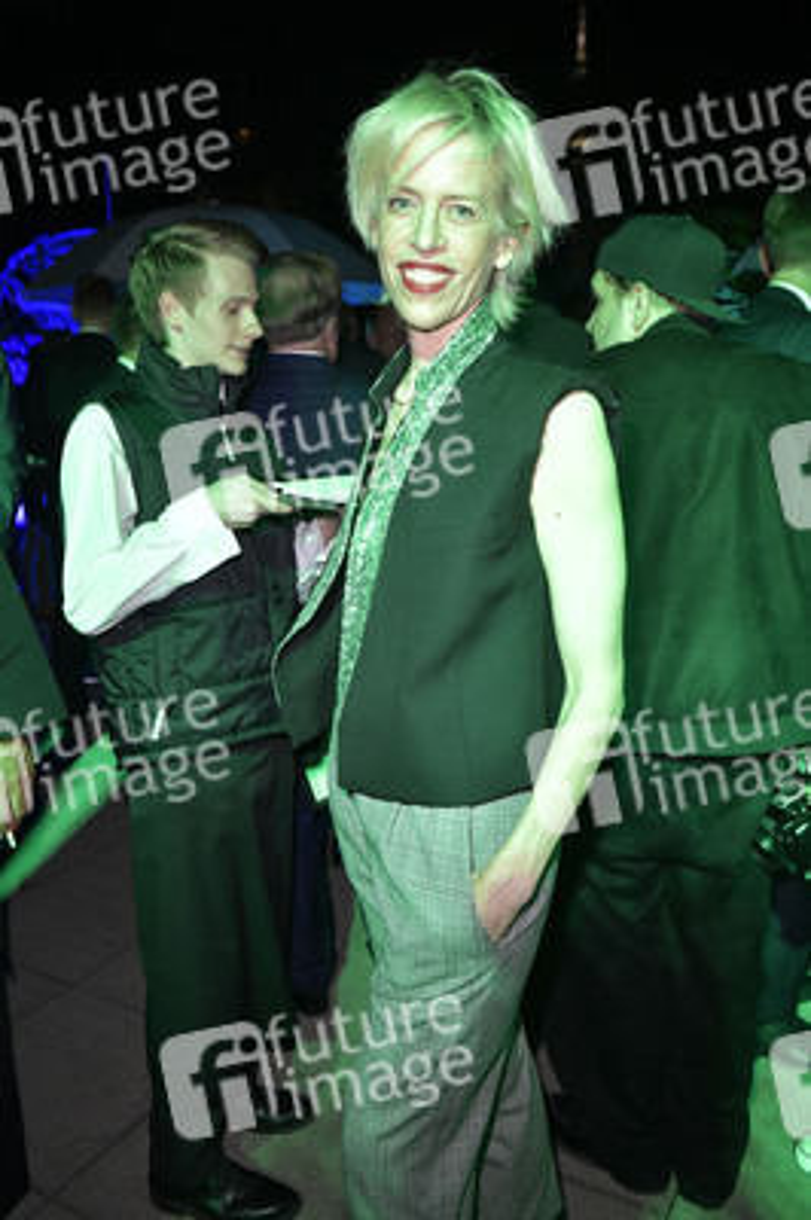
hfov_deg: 44.9
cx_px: 406
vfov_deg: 63.7
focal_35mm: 29
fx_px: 982
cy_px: 610
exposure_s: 1/200
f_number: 5
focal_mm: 29
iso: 2000
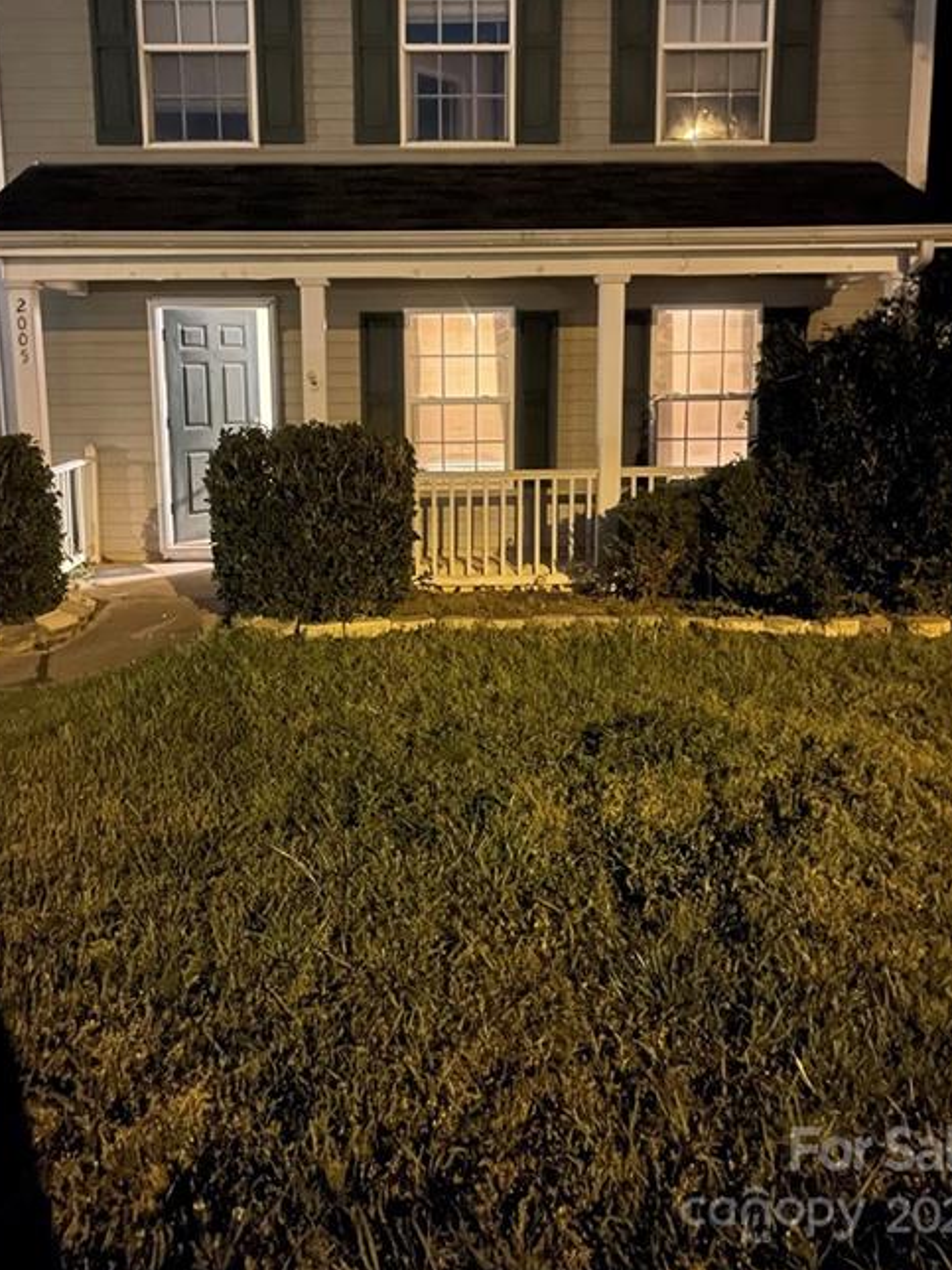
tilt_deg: -9.2
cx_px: 445
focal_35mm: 31
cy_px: 530
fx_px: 1137
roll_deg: +0.8
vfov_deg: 58.0
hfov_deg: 45.4
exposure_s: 1/5
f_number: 1.6
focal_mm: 5.1
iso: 4000
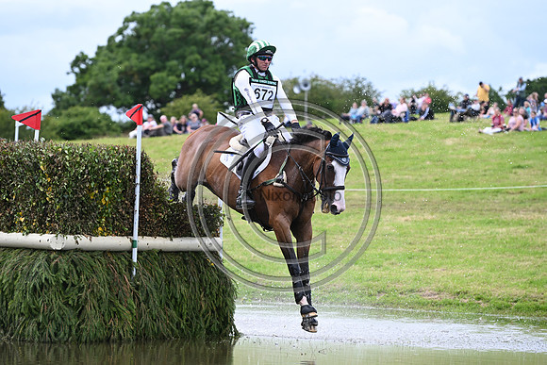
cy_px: 182
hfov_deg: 12.8
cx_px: 274
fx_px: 2432
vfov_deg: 8.6
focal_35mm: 160
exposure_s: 1/1250
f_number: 4.5
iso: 500
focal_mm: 160
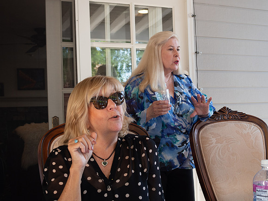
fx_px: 359
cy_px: 123
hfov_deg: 40.7
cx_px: 163
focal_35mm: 46
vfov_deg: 31.2
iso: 320
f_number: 3.5
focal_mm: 19
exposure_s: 1/160
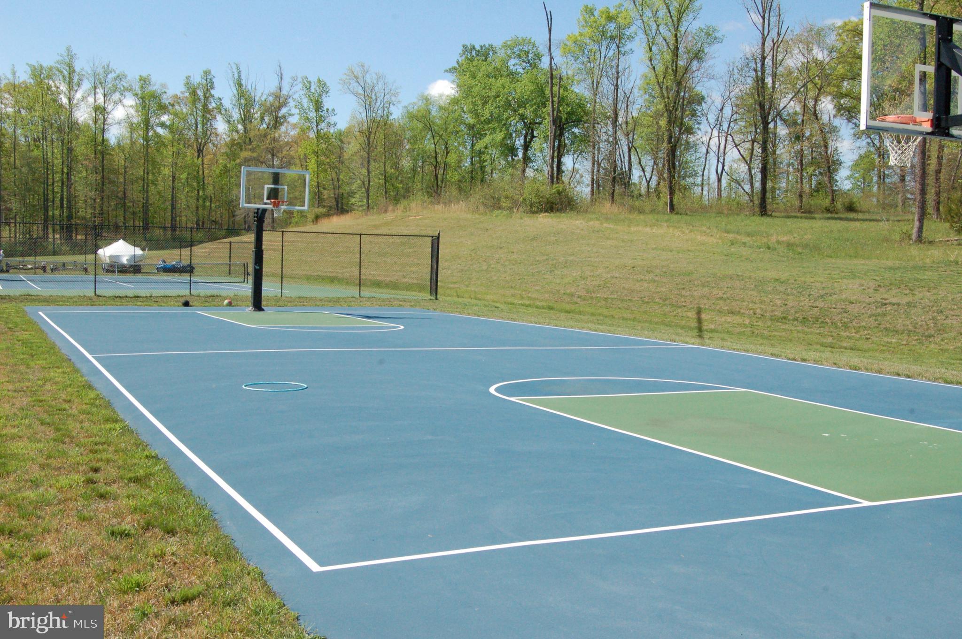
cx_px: 481
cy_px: 320
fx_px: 1041
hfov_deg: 49.6
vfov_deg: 34.1
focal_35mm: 39
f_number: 14
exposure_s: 1/800
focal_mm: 26
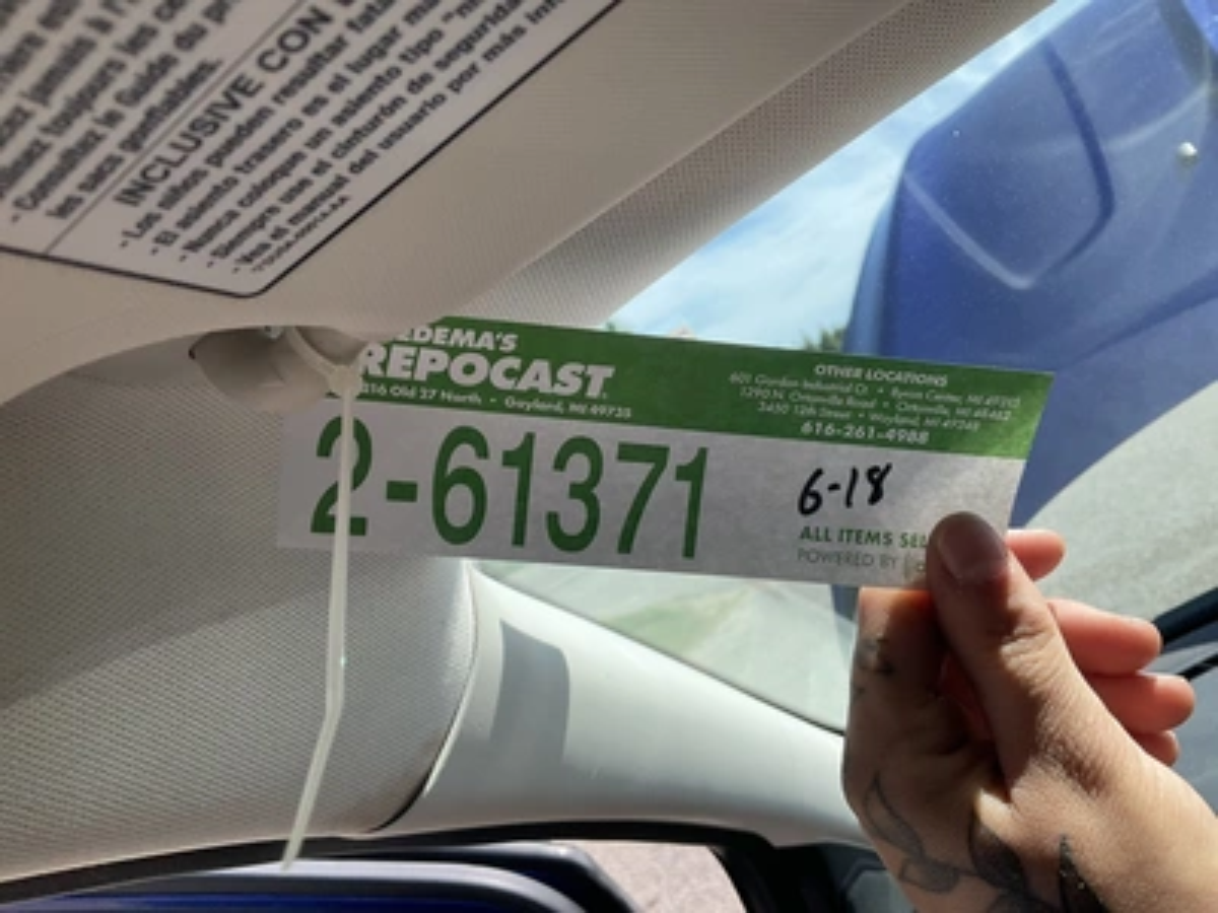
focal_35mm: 29
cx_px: 609
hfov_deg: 61.7
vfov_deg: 48.2
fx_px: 1020
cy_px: 456
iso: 25
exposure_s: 1/700
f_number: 1.8
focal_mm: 3
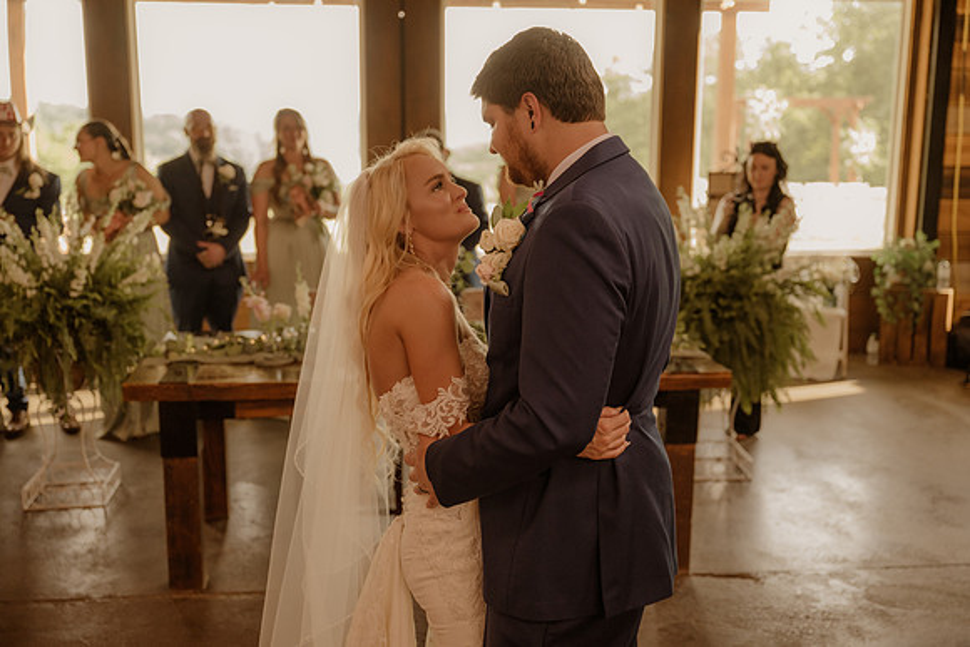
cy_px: 324
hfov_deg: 48.4
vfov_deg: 33.4
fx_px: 1078
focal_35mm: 40
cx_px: 485
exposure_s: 1/250
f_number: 2.8
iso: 1000
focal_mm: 40
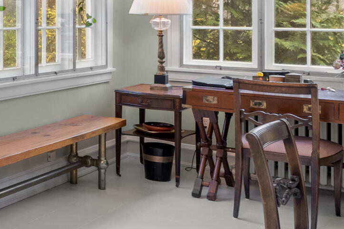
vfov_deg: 20.1
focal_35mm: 66
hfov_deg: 25.1
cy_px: 9
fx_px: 631
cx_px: -137
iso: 1000
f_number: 9
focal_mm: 16
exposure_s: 1/4
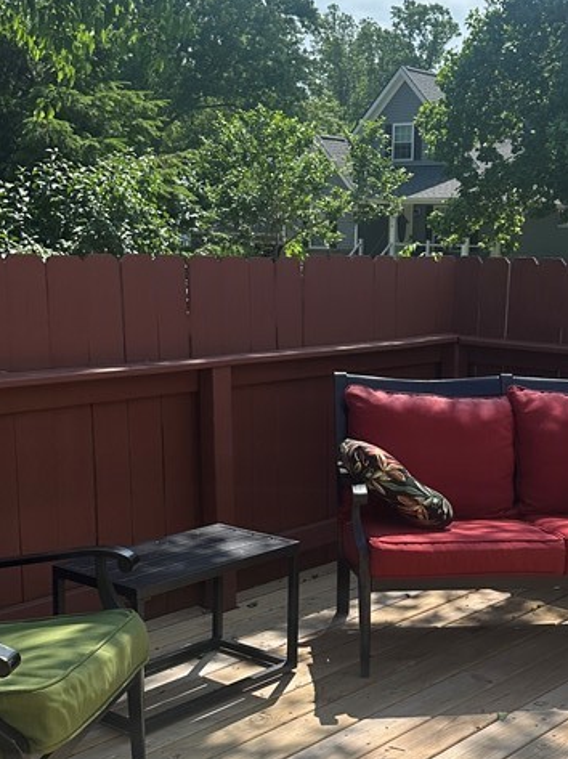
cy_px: 456
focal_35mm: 52
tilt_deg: -11.0
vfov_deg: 36.7
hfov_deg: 27.9
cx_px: 356
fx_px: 1139
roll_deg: -1.5
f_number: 1.78
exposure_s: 1/4545
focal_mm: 6.86
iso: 80
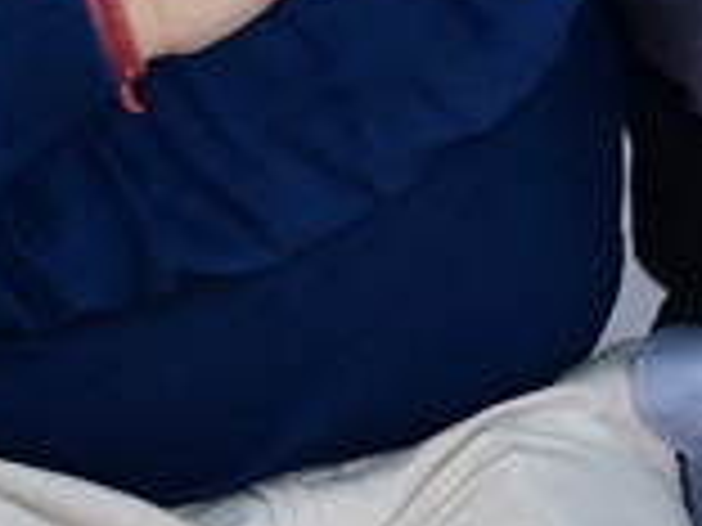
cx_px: 2174
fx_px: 4948
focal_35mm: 244
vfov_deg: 5.7
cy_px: -1068
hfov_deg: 7.2
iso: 1600
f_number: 4
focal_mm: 31
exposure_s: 1/160
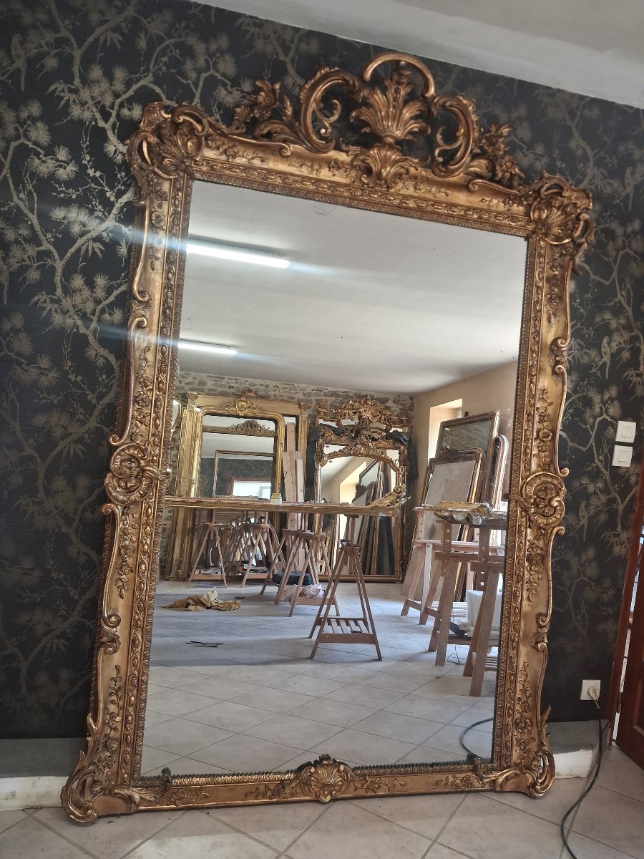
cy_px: 430
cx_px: 322
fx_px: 670
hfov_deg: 51.4
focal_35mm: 27
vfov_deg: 65.3
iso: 320
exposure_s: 1/100
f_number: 1.8
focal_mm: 4
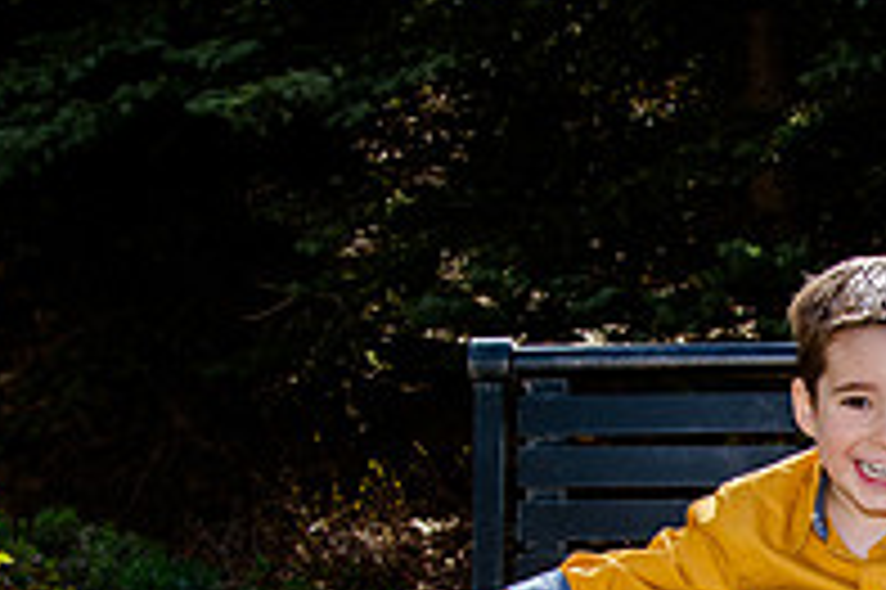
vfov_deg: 11.8
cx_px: 1019
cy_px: 677
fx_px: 2803
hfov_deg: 17.3
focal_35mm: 114
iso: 200
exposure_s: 1/250
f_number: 5.6
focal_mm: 24
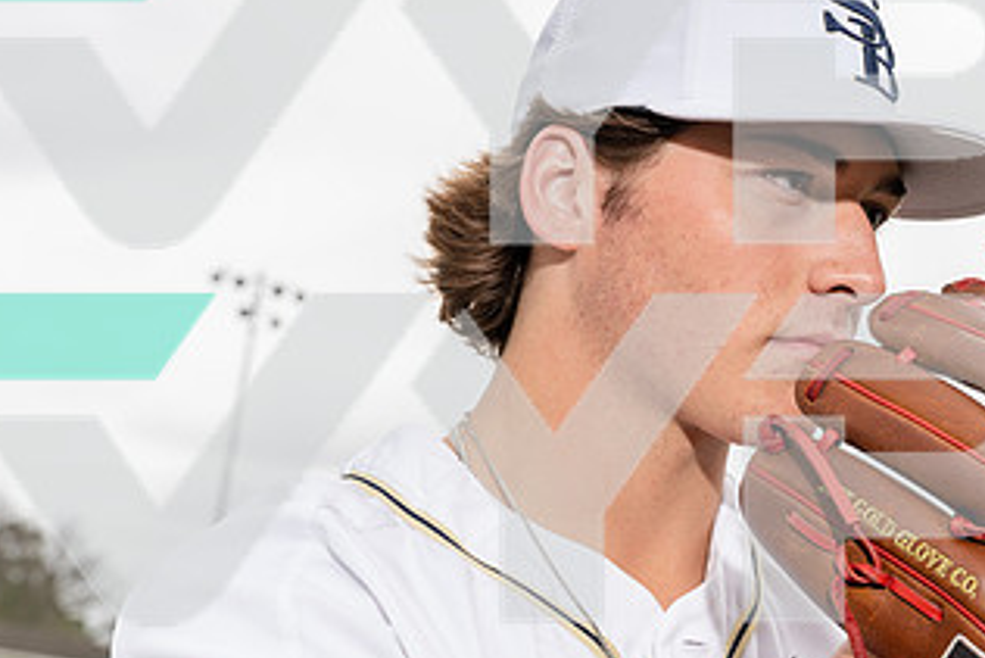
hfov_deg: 26.1
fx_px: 2108
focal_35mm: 77
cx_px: 683
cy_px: 460
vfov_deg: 17.7
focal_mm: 42
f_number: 6.3
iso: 200
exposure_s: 1/250
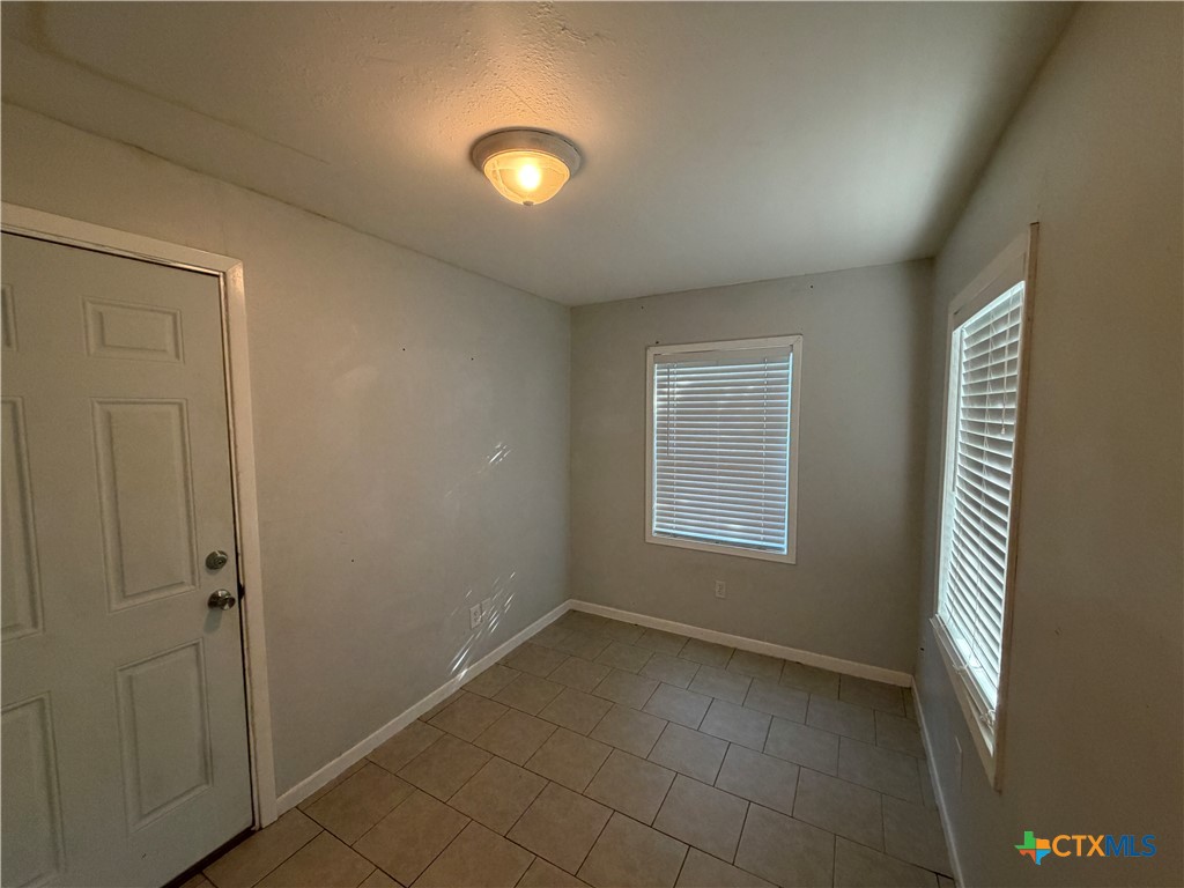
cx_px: 592
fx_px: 479
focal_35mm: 14
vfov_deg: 85.7
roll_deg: +0.8
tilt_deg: -3.3
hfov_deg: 102.1
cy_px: 444
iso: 250
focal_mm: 2.22
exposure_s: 1/60
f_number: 2.2
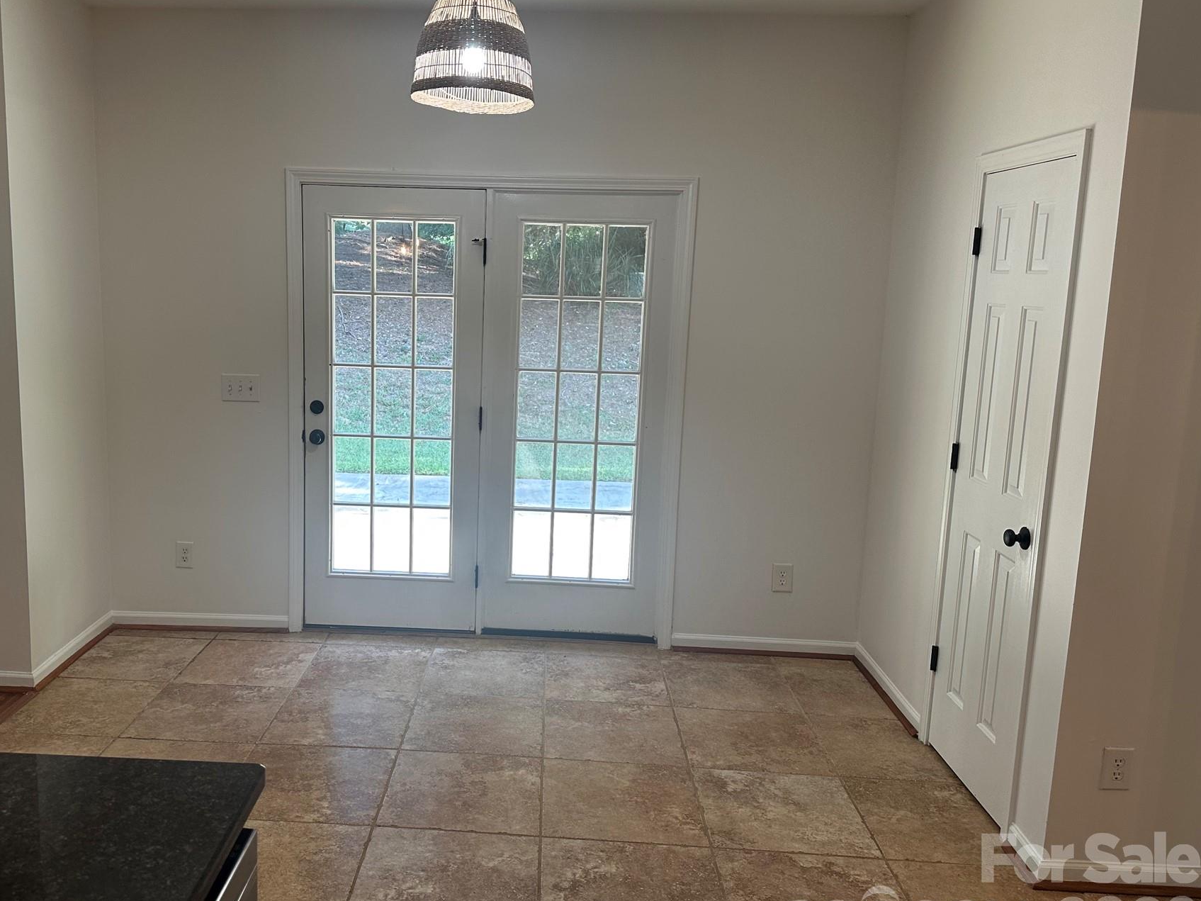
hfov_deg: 61.1
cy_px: 428
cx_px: 482
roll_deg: -1.6
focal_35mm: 29
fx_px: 1006
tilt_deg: -8.8
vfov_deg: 48.2
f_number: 1.78
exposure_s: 1/120
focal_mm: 6.86
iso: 125
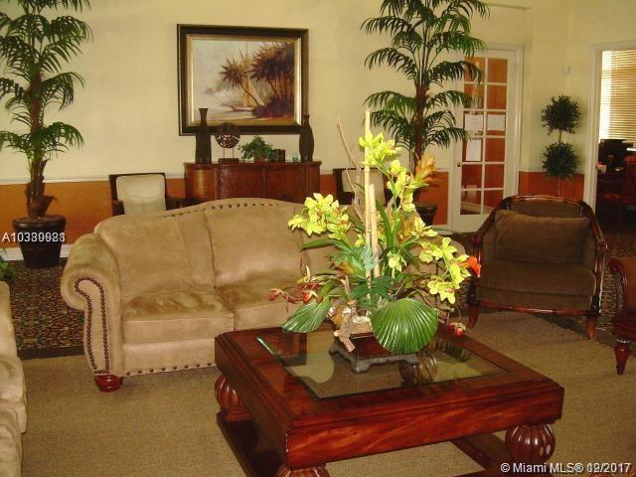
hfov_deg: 49.0
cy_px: 238
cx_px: 318
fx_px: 698
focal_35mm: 38
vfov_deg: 37.7
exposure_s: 1/60
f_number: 2.8
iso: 130
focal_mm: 6.3
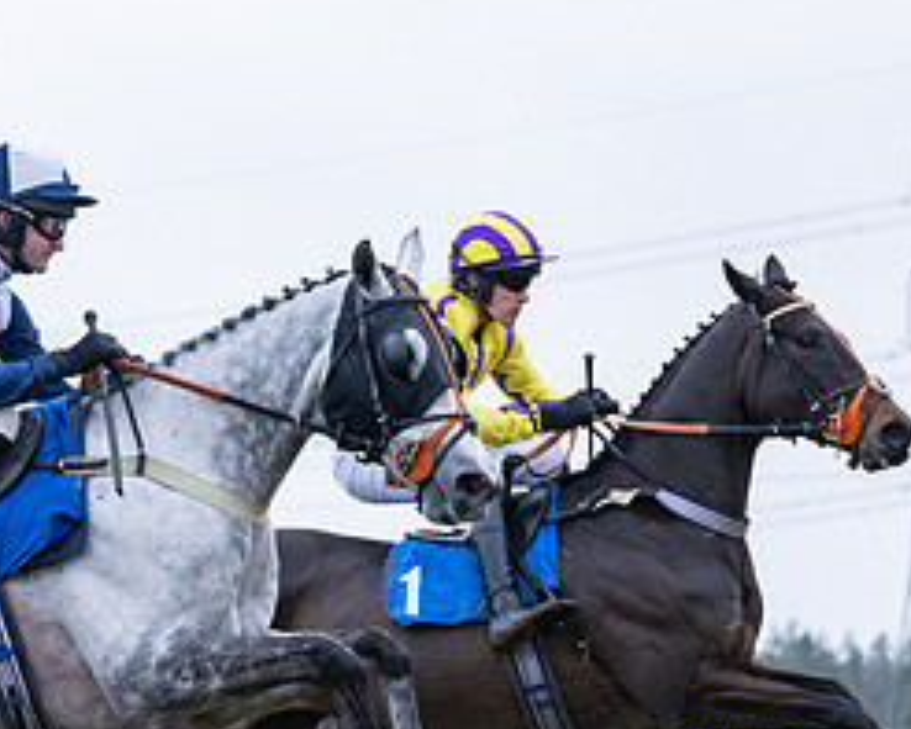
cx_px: 280
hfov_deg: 7.0
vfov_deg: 5.6
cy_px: 852
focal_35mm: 276
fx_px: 7444
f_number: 3.5
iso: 1250
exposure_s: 1/1600
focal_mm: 79
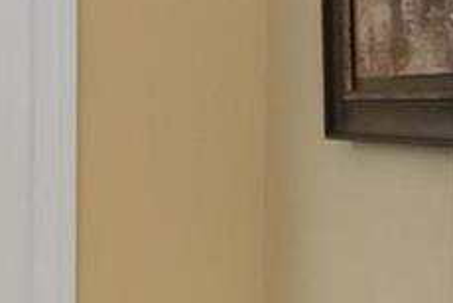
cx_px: -1117
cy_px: 124
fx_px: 1575
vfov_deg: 11.0
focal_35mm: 125
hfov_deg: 9.6
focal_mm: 9
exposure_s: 1/125
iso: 640
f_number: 9
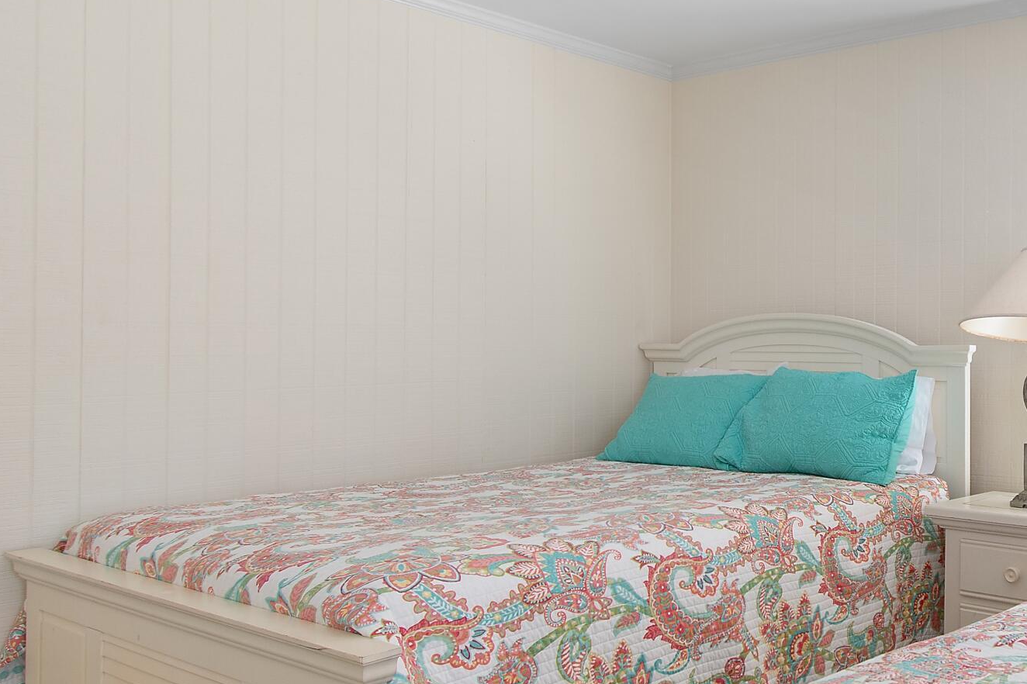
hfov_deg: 49.0
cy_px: 345
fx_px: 970
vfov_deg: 38.9
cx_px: 949
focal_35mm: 34
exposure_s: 1/20
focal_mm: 10
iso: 100
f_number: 4.5
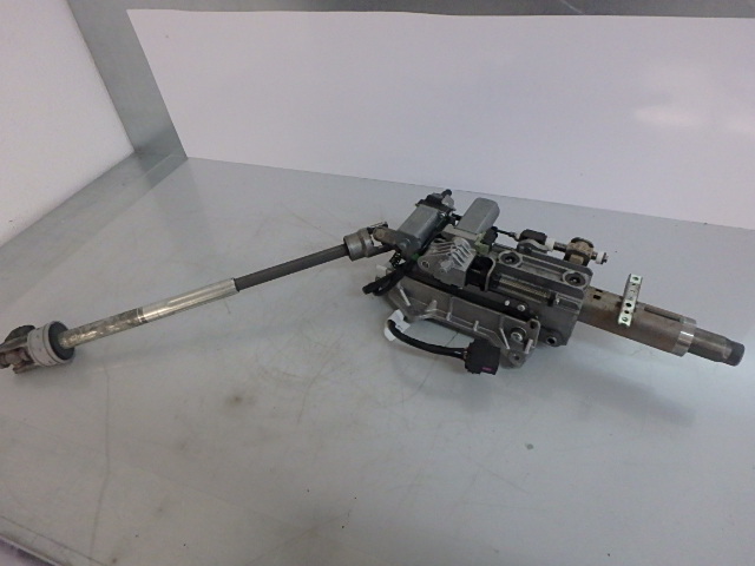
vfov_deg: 63.4
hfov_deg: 79.0
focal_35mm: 21
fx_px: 458
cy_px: 283
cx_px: 378
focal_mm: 3.7
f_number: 3.5
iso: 800
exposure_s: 1/250
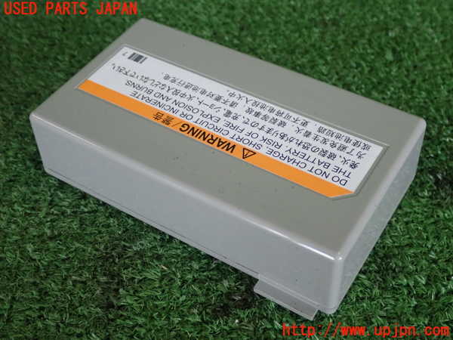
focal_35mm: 49
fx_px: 641
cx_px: 226
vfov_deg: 29.7
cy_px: 170
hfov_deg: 38.9
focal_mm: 8.99
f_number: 3.2
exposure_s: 1/200
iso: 800
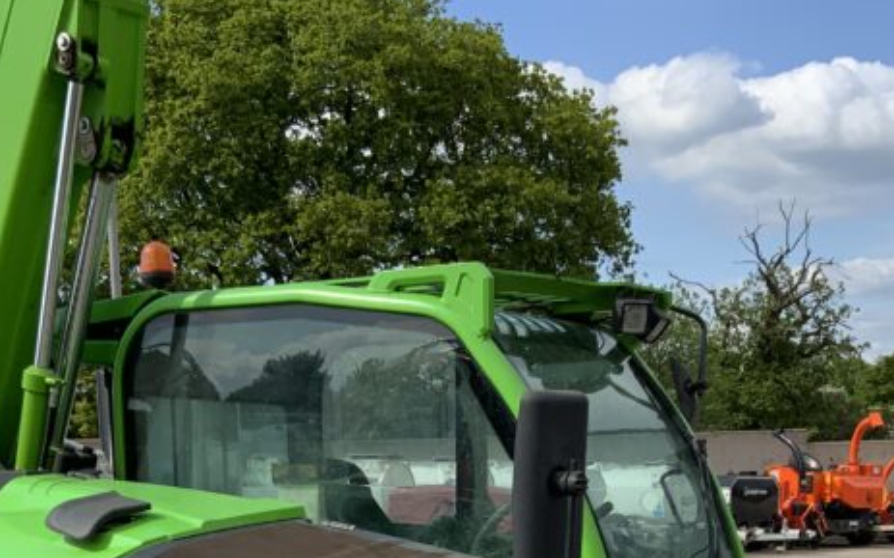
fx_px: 1656
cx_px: 463
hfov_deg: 30.2
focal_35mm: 68
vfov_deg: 17.8
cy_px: 734
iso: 16
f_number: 1.8
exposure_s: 1/1534
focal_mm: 3
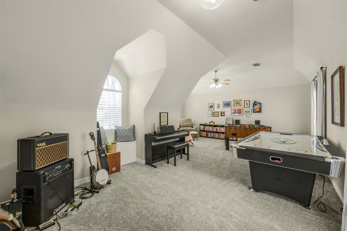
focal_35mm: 14
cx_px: 174
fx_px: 135
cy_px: 116
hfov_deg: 104.2
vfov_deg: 81.2
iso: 500
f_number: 11
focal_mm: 14
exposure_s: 1/13
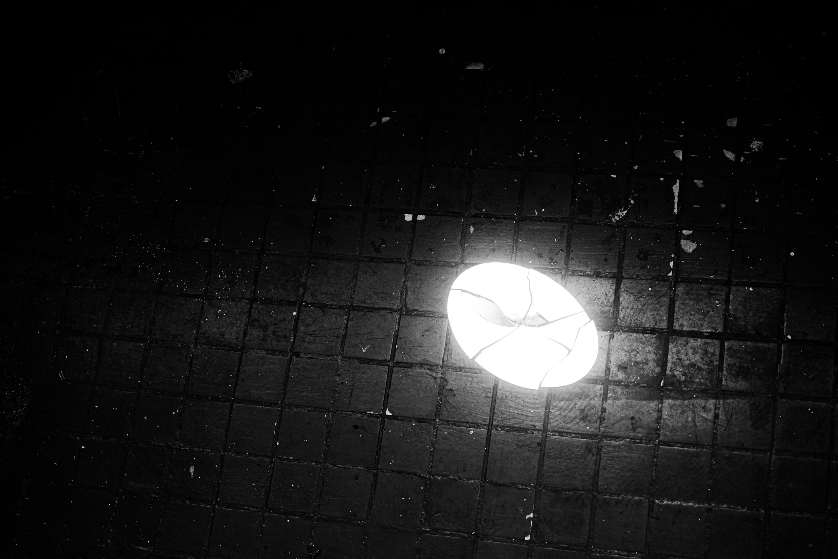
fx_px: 1222
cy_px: 280
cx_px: 419
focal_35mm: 52
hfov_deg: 37.8
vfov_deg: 25.8
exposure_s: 1/320
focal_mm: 35
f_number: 2.8
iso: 100
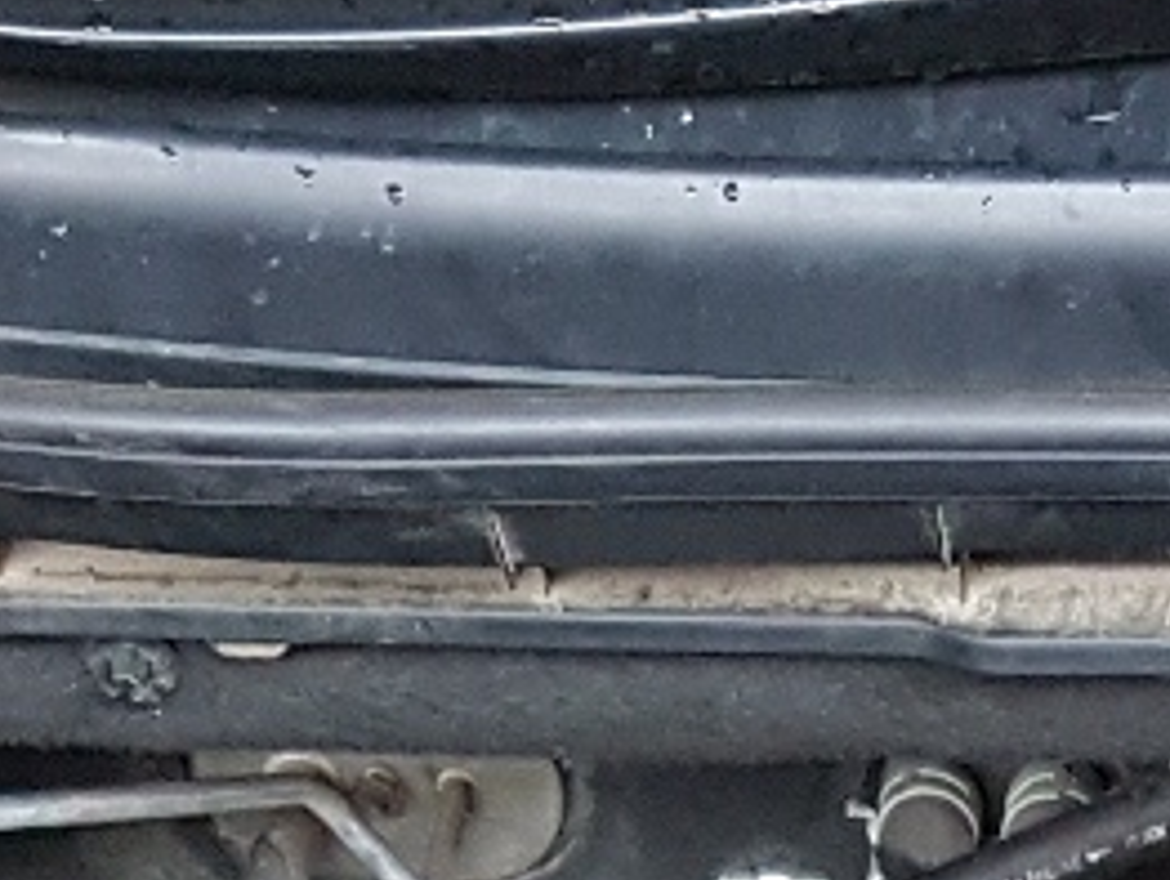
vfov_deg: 8.5
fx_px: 5413
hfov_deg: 12.1
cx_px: 1360
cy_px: 2059
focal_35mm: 160
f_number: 1.7
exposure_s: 1/25
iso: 250
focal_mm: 4.2
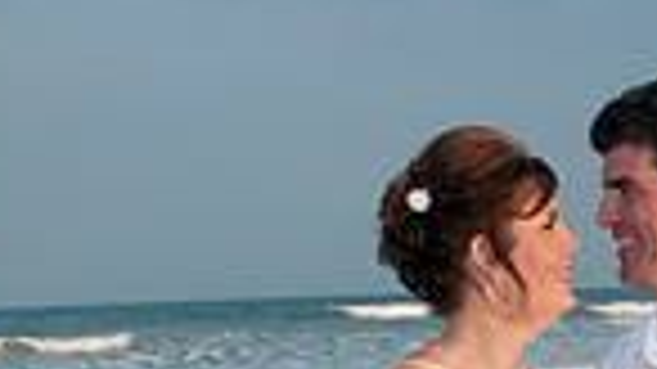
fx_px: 1689
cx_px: 610
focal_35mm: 97
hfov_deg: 21.5
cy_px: 666
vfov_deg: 11.5
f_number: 6.3
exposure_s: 1/250
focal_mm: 20
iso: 100
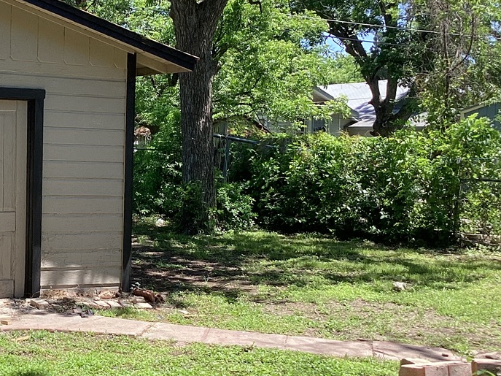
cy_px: 198
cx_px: 8
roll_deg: -0.3
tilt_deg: -1.6
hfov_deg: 28.1
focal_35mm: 65
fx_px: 941
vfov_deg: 22.6
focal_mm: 3.3
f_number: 2.4
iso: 25
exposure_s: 1/377
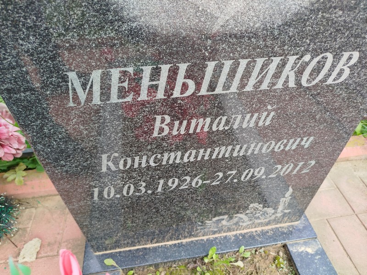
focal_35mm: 24
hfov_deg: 71.6
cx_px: 184
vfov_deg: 56.8
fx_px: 254
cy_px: 138
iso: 50
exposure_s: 1/173
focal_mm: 5.31
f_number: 1.7
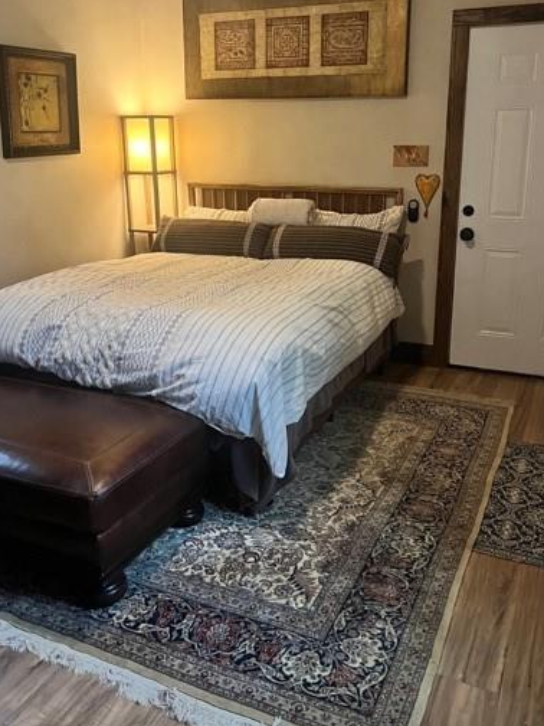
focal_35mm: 33
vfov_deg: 55.0
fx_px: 691
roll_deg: +0.0
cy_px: 295
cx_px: 272
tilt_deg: -15.1
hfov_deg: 42.9
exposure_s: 1/40
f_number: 1.5
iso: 500
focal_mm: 5.7
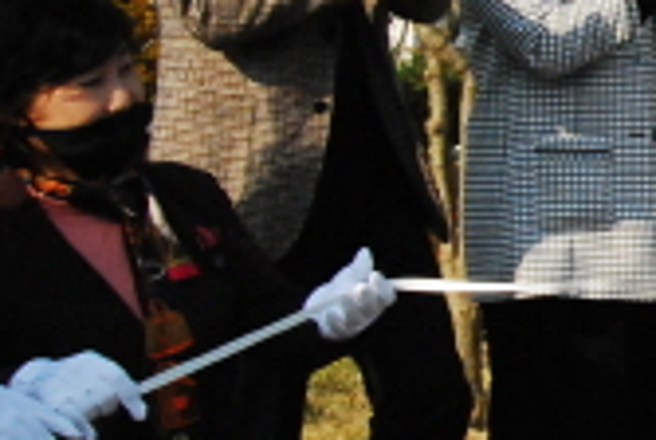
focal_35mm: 151
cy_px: 116
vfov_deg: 9.1
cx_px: 1363
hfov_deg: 11.9
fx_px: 2756
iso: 1600
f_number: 13
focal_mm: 24
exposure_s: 1/1250
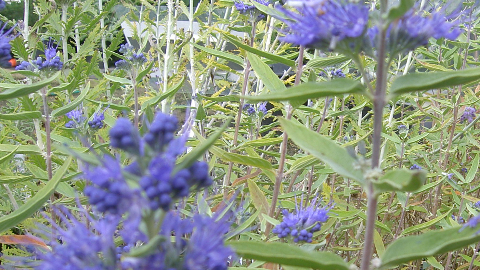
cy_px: 203
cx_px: 387
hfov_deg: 31.5
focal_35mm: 65
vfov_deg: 18.4
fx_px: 827
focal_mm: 5.6
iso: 50
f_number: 4.7
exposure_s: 1/100
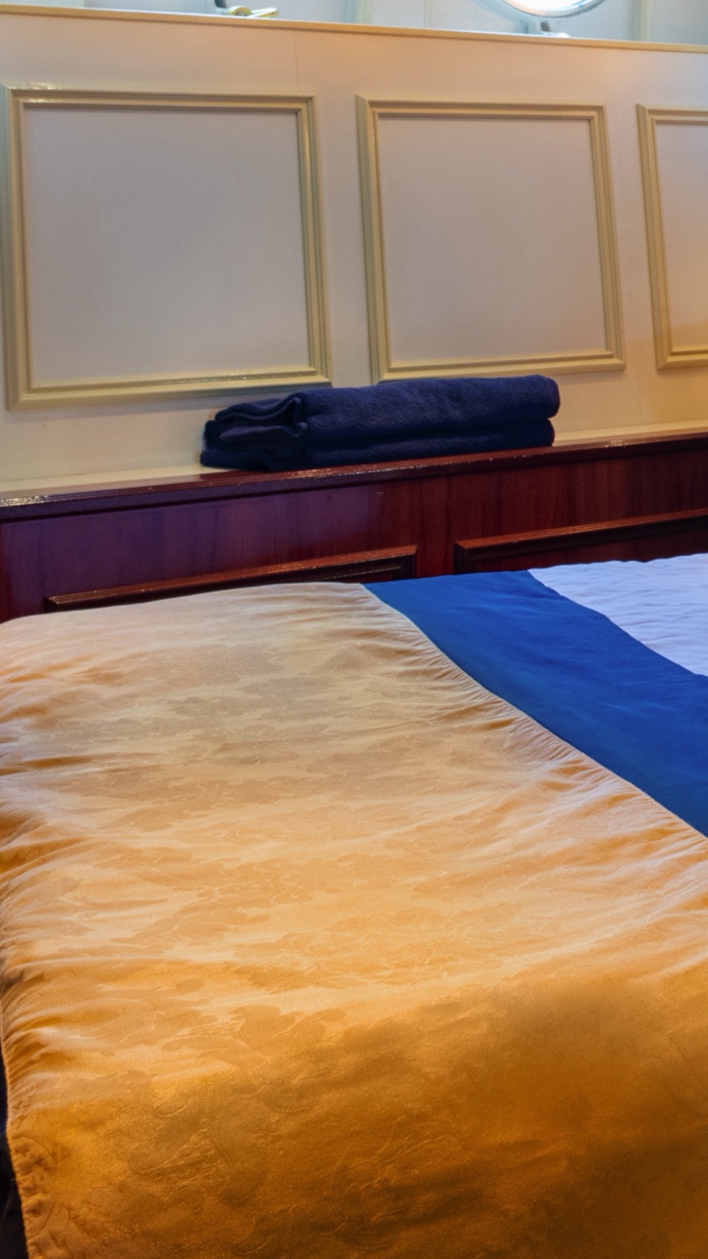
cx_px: 1386
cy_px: 565
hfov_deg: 15.4
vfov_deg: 32.8
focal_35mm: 64
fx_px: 2135
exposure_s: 1/3
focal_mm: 24
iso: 400
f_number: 11
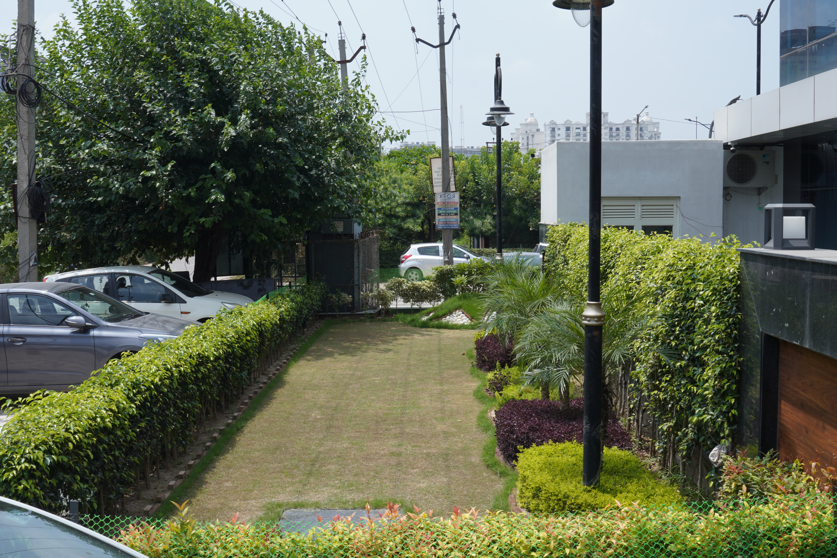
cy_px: 279
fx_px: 976
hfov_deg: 46.4
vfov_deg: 31.9
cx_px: 418
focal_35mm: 42
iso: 125
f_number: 13
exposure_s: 1/100
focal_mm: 28
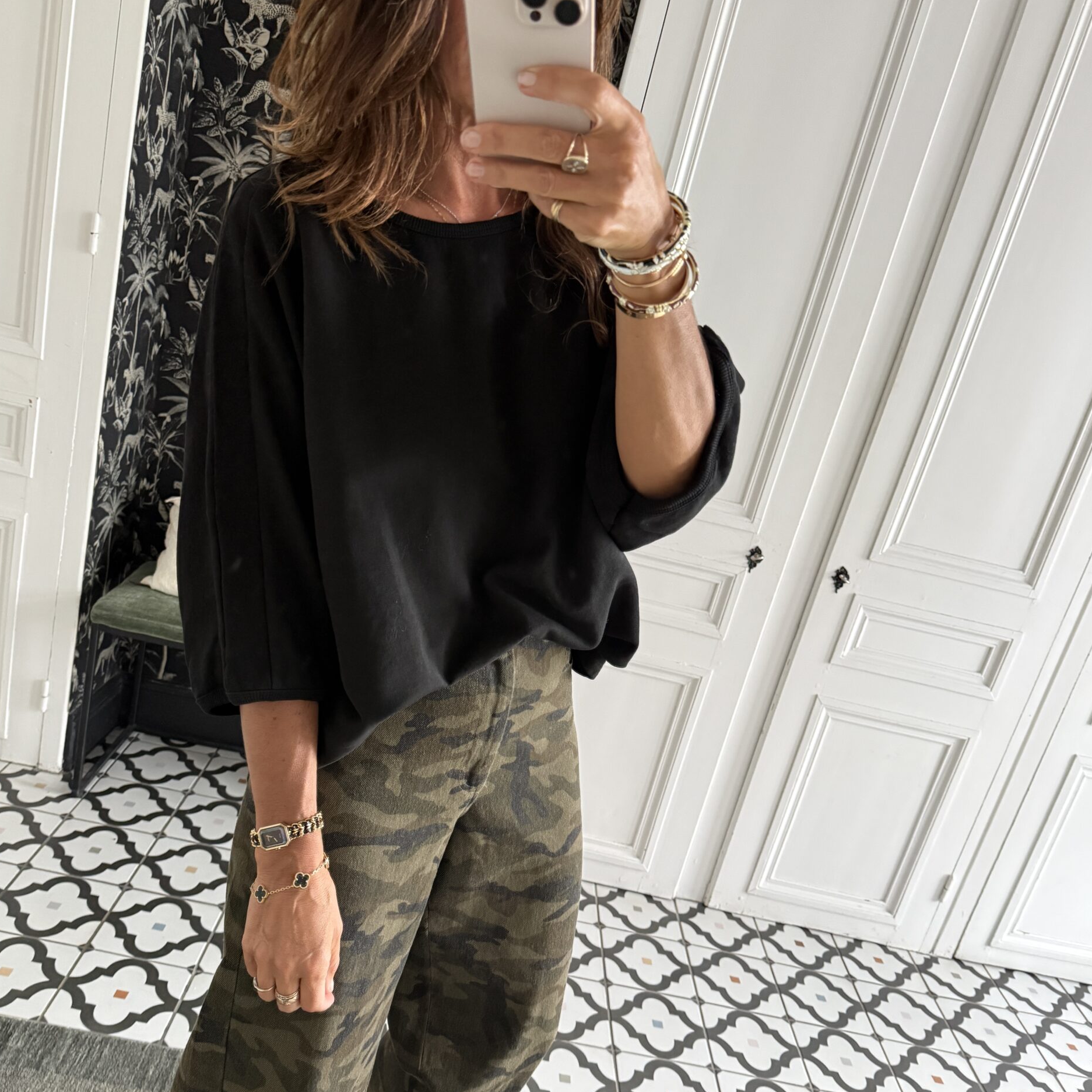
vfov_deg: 55.4
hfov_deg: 55.6
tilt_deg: -40.1
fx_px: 1035
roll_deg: -18.2
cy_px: 623
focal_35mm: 29
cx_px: 552
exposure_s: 1/45
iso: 800
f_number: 1.78
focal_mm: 6.76
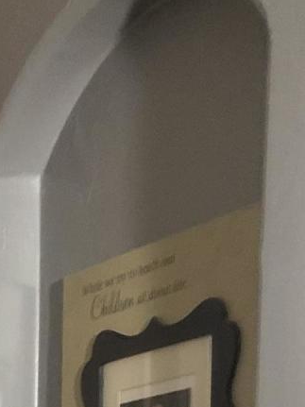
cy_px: 837
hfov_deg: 10.6
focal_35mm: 130
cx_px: -279
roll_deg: +0.6
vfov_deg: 13.0
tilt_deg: -7.7
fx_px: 1528
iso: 100
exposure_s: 1/5
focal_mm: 4
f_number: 1.8
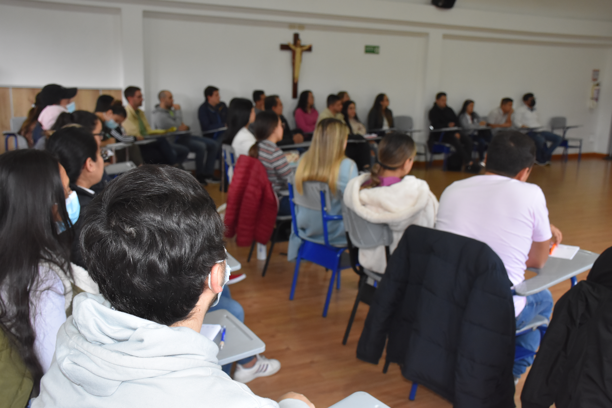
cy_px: 204
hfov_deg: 53.1
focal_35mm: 36
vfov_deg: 36.9
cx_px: 306
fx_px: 612
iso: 1600
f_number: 5.6
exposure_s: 1/100
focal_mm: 24
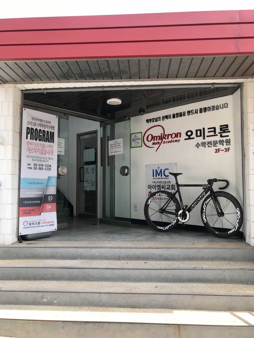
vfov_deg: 63.4
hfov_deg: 49.7
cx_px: 127
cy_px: 169
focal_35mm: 28
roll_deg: +0.6
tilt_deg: +3.5
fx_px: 274
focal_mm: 3.99
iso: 20
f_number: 1.8
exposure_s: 1/221
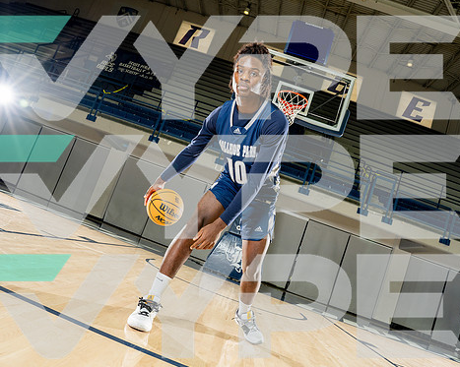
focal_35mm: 28
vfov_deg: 51.5
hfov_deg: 62.2
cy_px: 187
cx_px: 223
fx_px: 381
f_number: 7.1
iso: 640
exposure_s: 1/250
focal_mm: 24
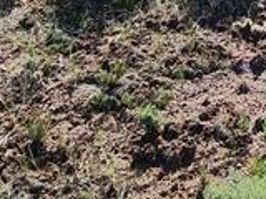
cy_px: -249
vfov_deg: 13.8
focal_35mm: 83
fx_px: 638
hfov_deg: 22.4
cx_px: 284
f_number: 2.2
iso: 50
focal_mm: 2.2
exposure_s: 1/2782
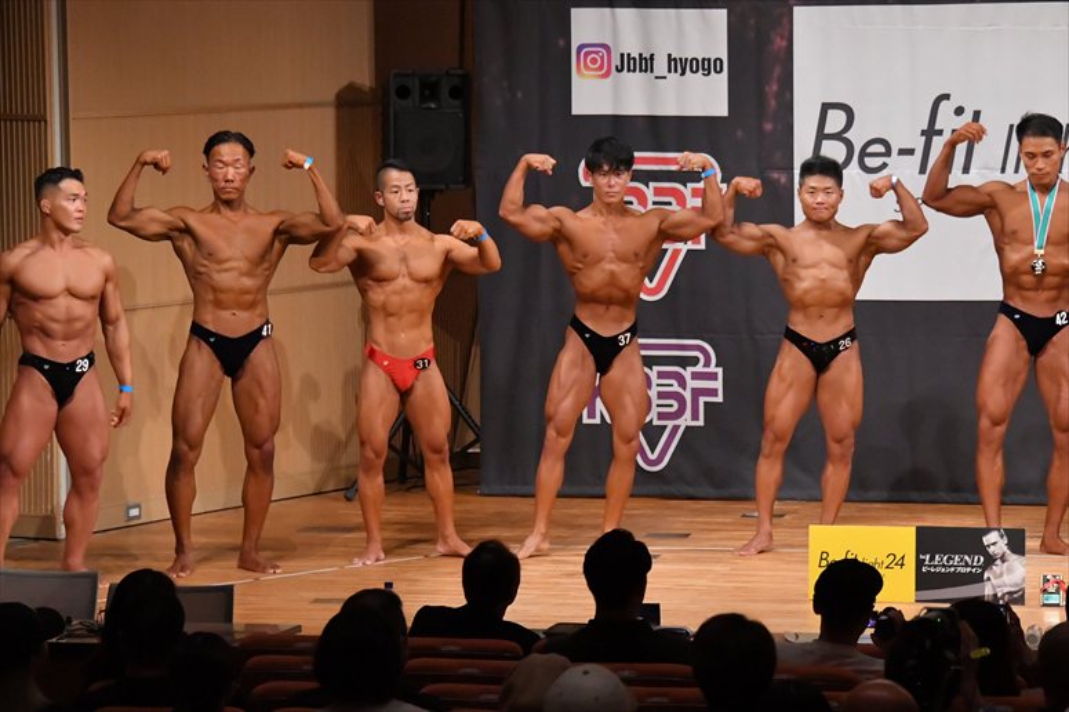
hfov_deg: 11.2
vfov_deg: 7.5
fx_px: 5432
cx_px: 534
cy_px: 356
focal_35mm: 183
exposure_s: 1/400
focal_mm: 122
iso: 8000
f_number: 5.6
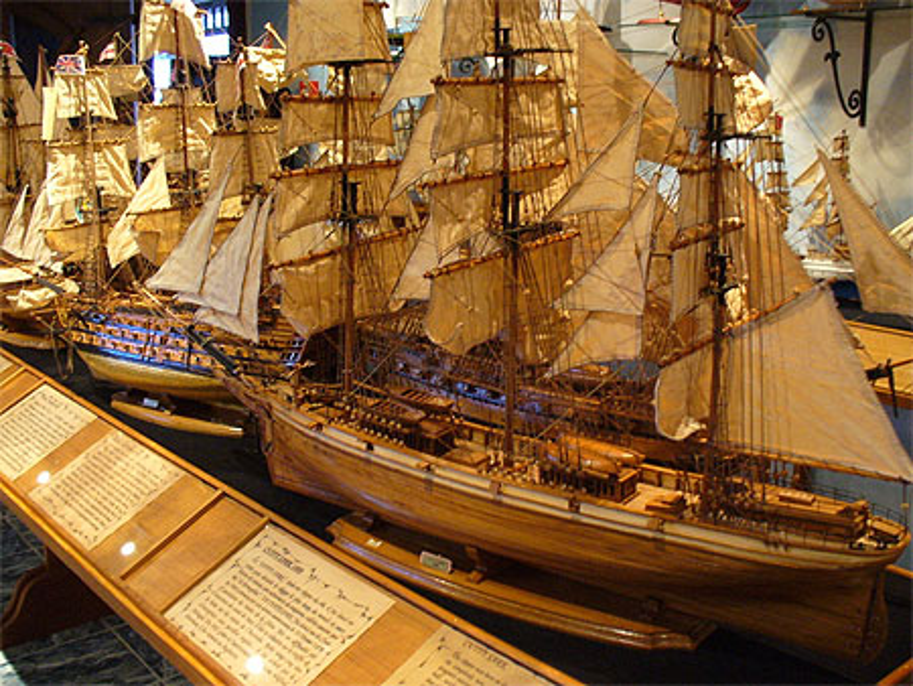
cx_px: 456
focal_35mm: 37
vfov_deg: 38.7
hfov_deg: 50.1
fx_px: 976
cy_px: 343
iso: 200
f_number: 2.8
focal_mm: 6.1
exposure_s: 1/13
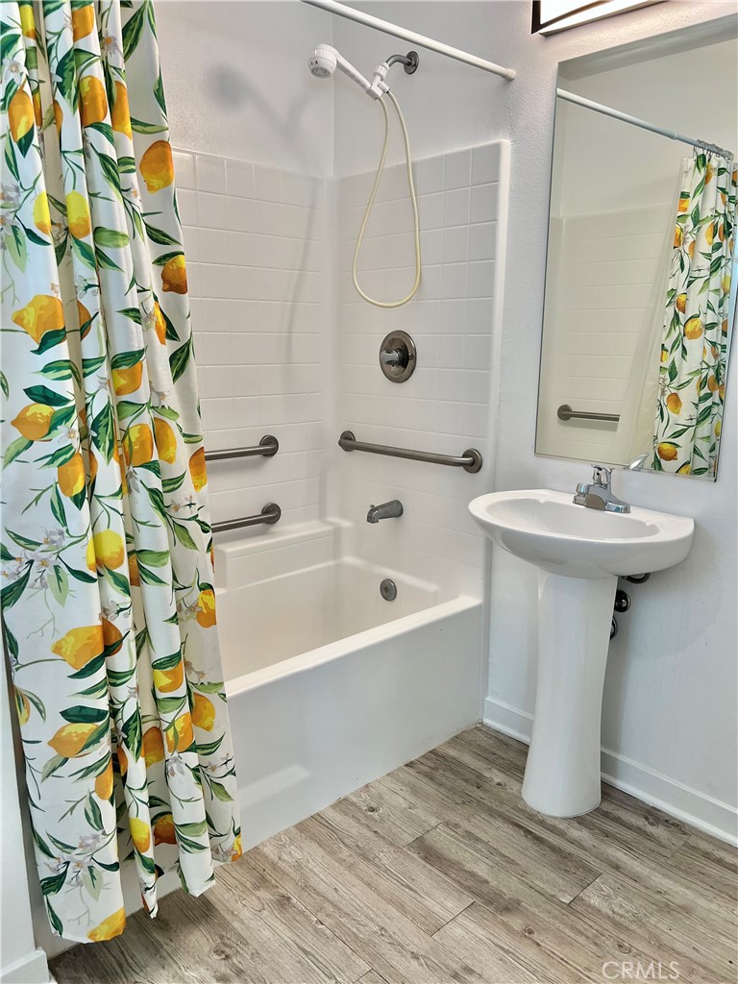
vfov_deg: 67.3
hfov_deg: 53.1
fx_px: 739
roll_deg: -2.0
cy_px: 492
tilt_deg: -10.7
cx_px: 369
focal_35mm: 26
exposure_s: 1/120
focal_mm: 5.7
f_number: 1.5
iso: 100
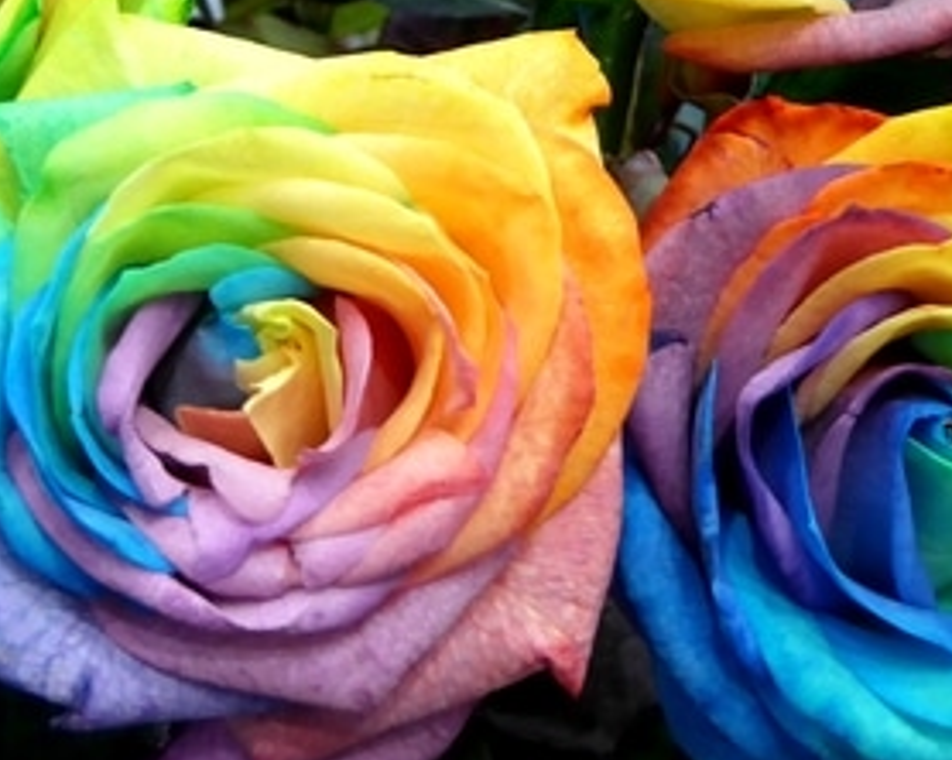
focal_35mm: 104
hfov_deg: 18.5
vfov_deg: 14.6
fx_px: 2928
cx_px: 473
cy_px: 72
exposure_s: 1/13
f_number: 3.7
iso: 400
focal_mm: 6.7
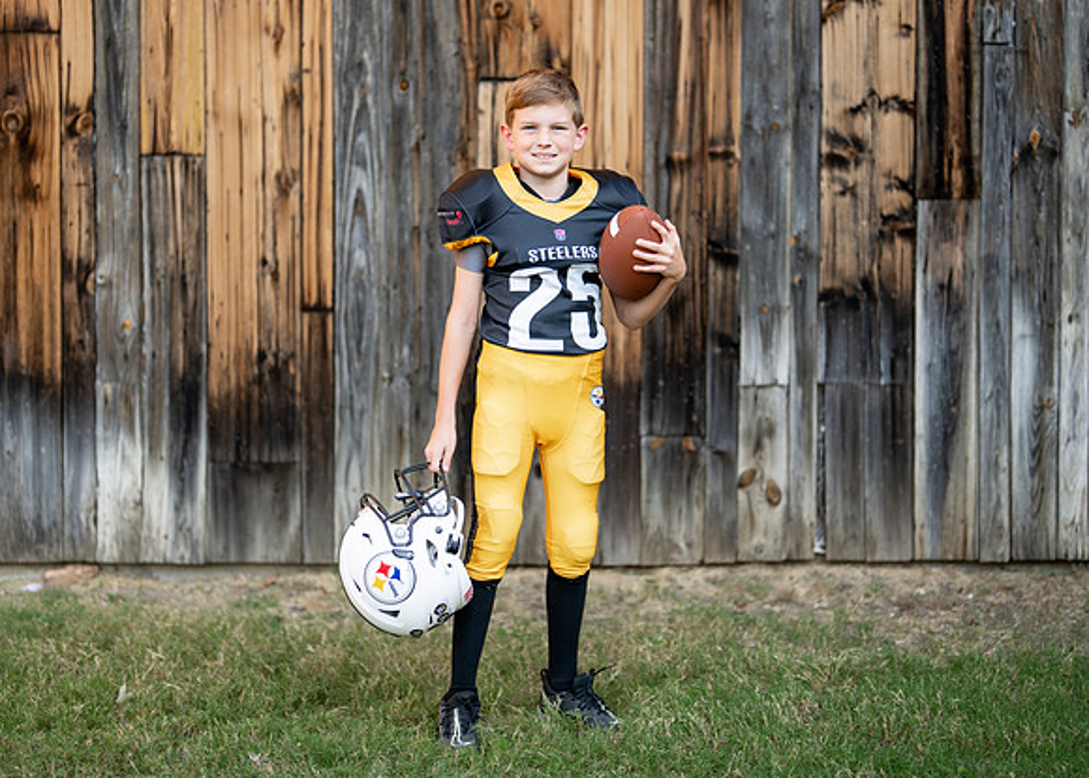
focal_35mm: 58
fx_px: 1789
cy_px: 354
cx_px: 559
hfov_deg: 33.8
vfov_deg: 24.5
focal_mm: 50
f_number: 1.2
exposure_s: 1/1600
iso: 100
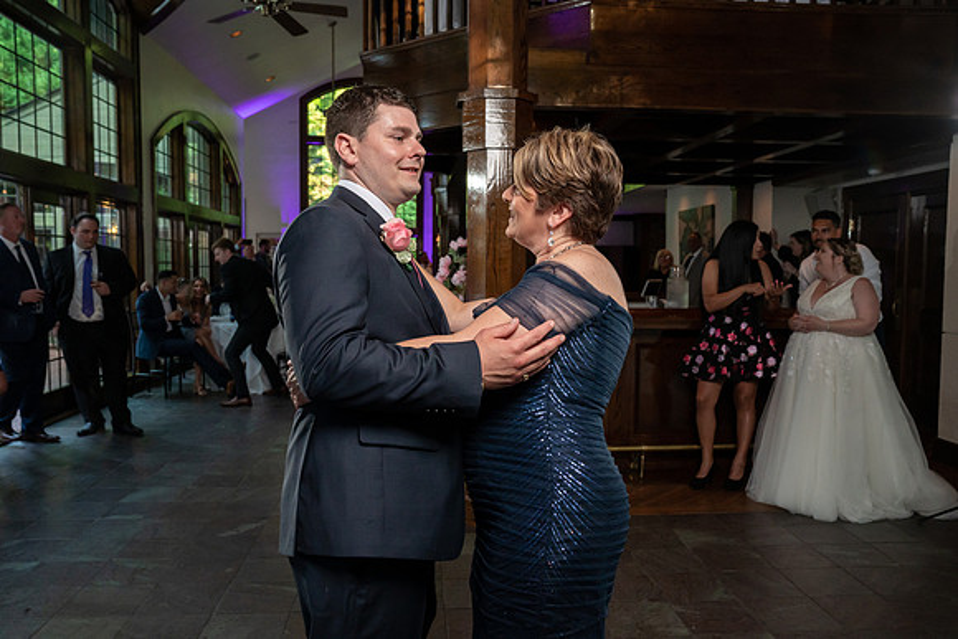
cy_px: 320
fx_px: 798
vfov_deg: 43.6
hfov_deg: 61.9
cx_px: 479
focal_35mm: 30
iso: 2000
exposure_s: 1/200
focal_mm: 30
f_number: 5.6
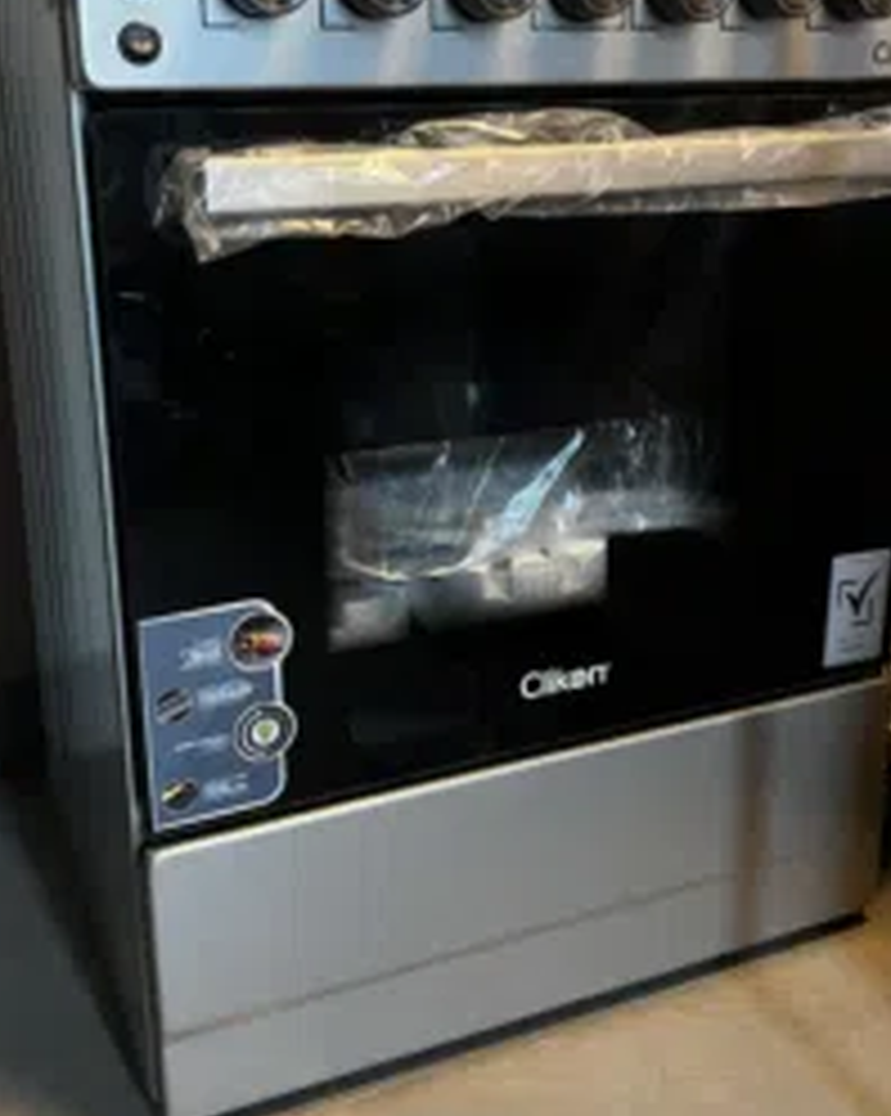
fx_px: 1353
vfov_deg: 44.5
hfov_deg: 36.4
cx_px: 459
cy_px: 436
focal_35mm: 41
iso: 400
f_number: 1.5
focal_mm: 5.7
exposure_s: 1/33
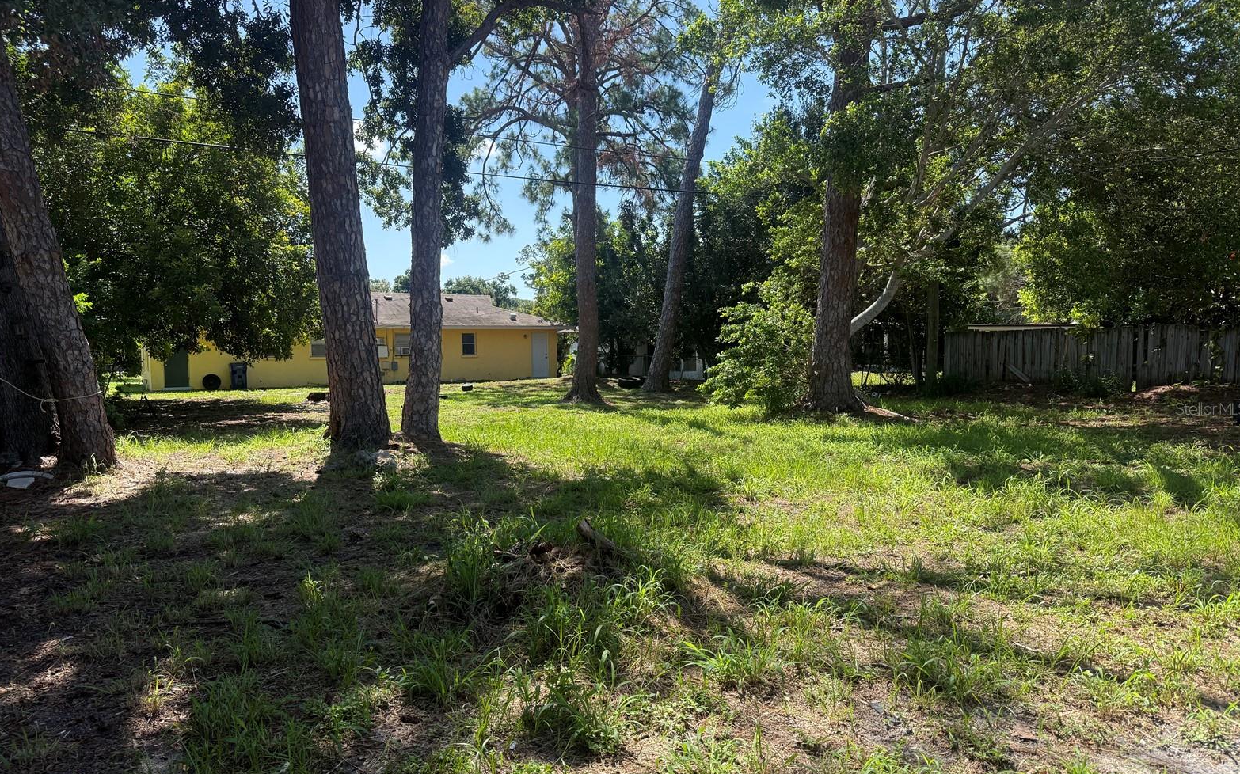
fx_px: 878
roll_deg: +1.5
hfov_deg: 70.4
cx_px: 617
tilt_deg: -0.9
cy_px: 408
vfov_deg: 47.6
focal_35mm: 26
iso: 100
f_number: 1.78
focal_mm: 6.76
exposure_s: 1/1727
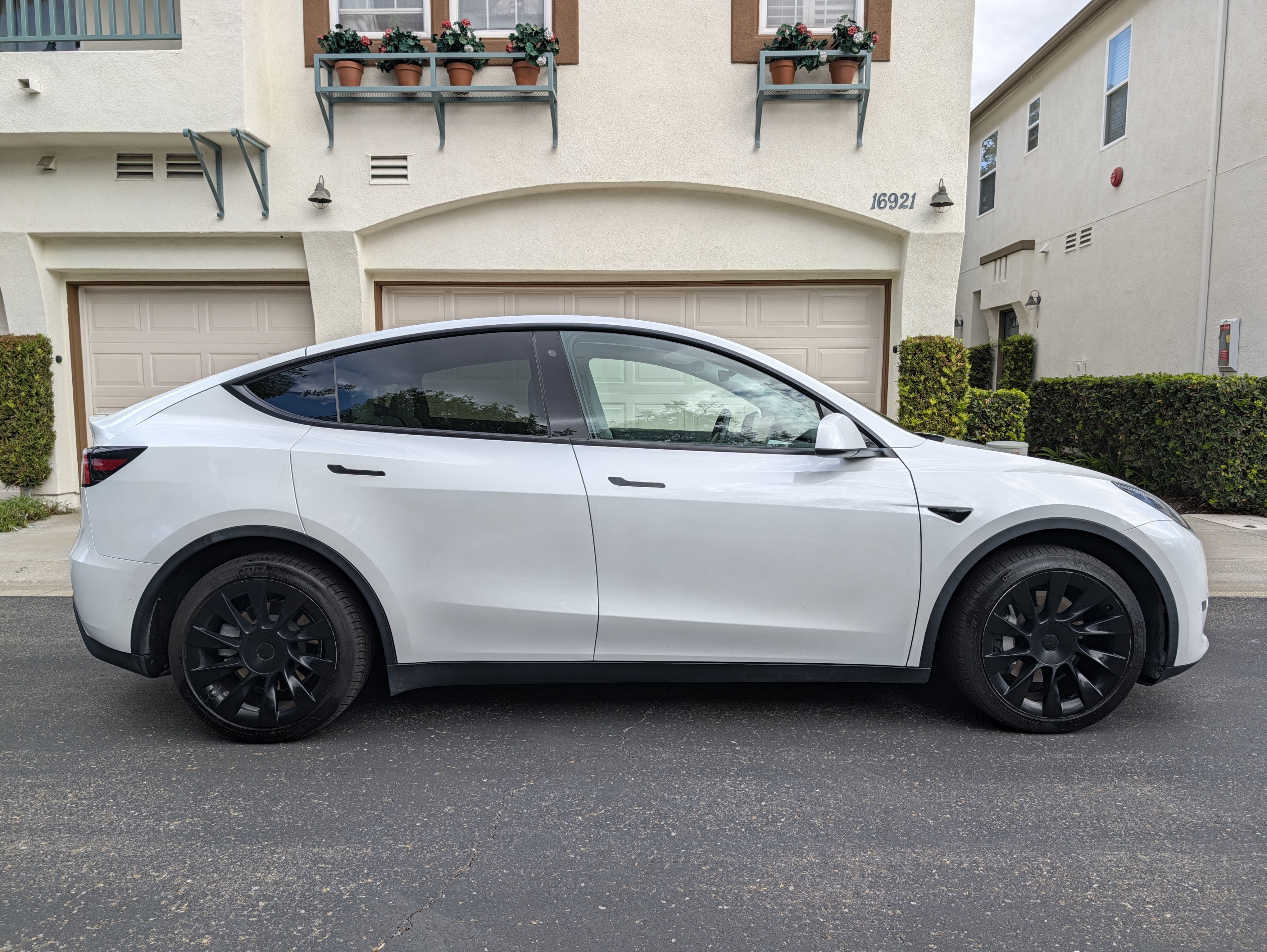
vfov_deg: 56.9
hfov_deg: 71.6
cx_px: 634
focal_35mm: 24
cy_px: 476
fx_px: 879
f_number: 1.68
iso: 23
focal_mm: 6.9
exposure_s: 1/850
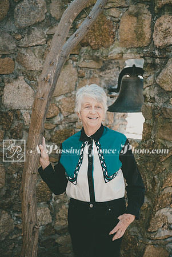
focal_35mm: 70
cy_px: 128
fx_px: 500
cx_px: 86
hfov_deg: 19.5
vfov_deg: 28.8
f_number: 4
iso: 360
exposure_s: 1/160
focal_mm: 70
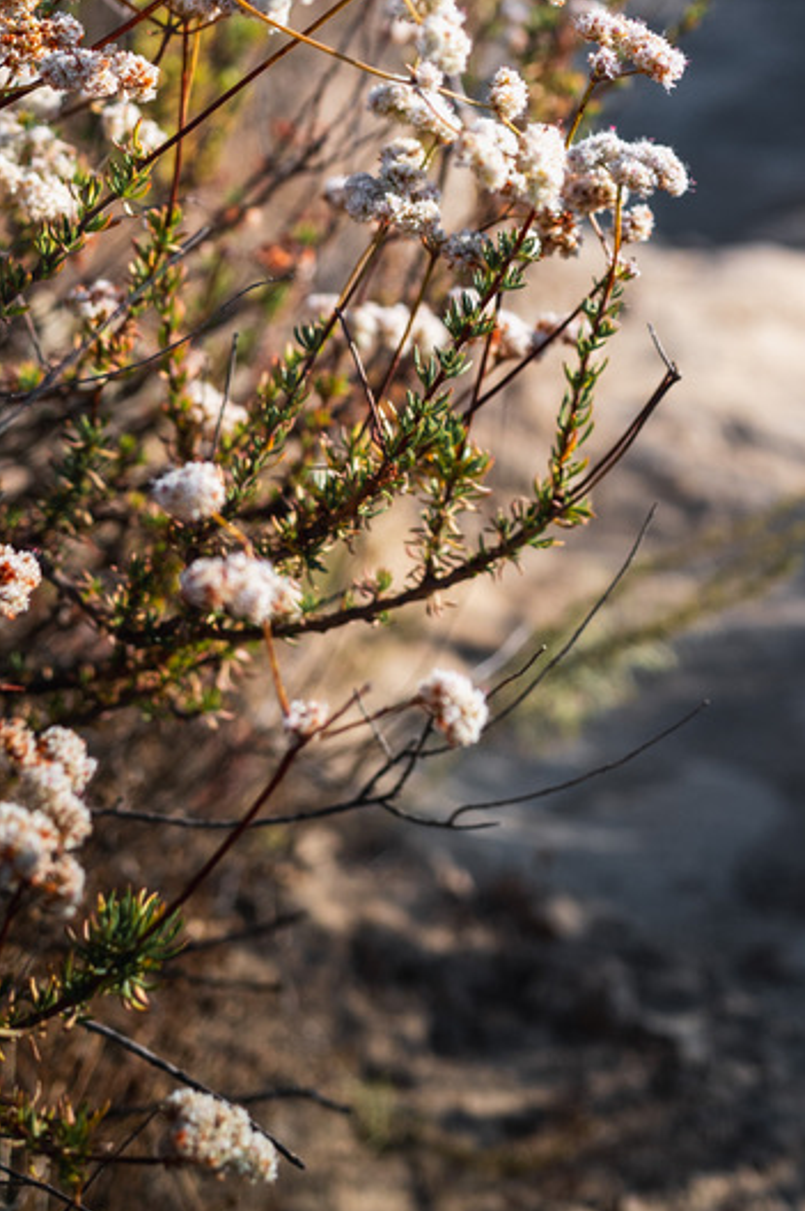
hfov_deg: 18.6
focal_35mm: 72
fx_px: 2420
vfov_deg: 26.8
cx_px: 701
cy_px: 42
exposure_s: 1/125
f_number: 2.8
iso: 400
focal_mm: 35
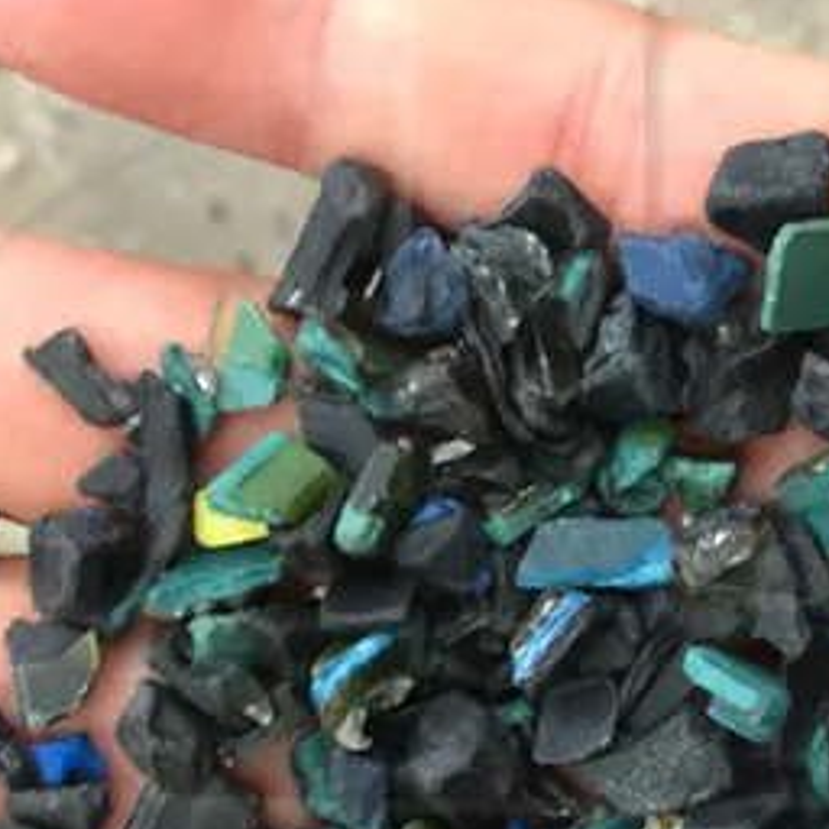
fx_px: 1951
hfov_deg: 23.4
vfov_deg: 23.3
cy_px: 761
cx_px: 735
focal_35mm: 72
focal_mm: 4.15
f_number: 2.2
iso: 125
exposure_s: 1/4
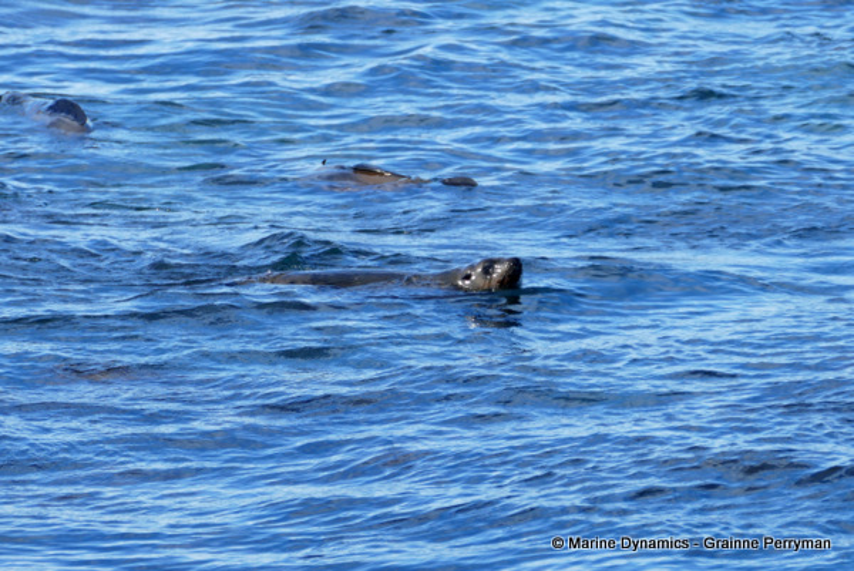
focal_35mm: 245
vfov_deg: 5.6
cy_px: 286
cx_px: 427
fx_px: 5816
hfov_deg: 8.4
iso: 125
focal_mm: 89.34
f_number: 4
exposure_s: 1/640
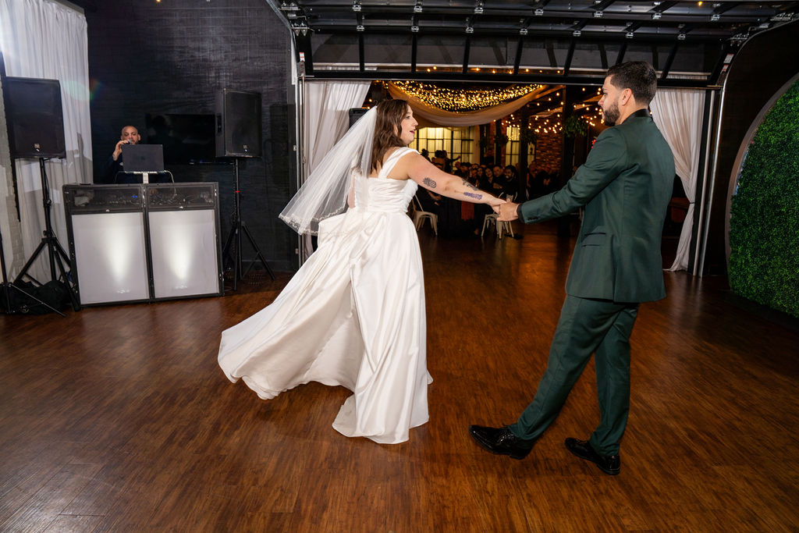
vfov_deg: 53.1
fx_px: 533
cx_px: 400
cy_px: 266
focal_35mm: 24
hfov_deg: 73.7
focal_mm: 24
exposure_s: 1/40
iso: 400
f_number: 5.6
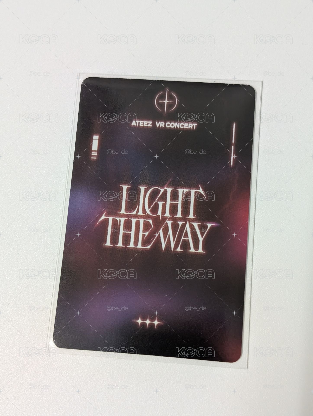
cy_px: 208
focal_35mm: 49
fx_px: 589
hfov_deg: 29.8
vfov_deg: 38.9
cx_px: 156
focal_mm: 6.9
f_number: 1.68
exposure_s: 1/120
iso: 653
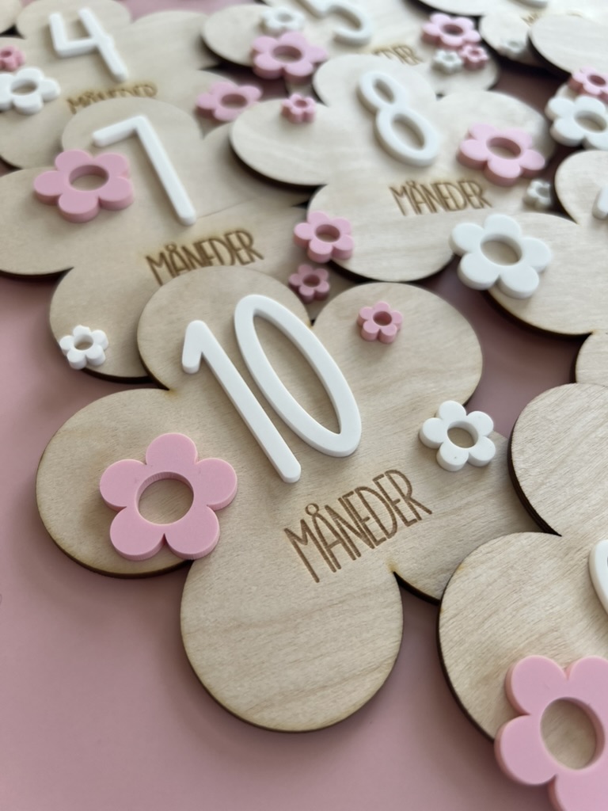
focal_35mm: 26
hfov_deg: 53.1
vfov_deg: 67.3
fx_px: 609
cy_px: 406
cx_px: 304
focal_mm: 5.7
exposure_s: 1/310
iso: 50
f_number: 1.5
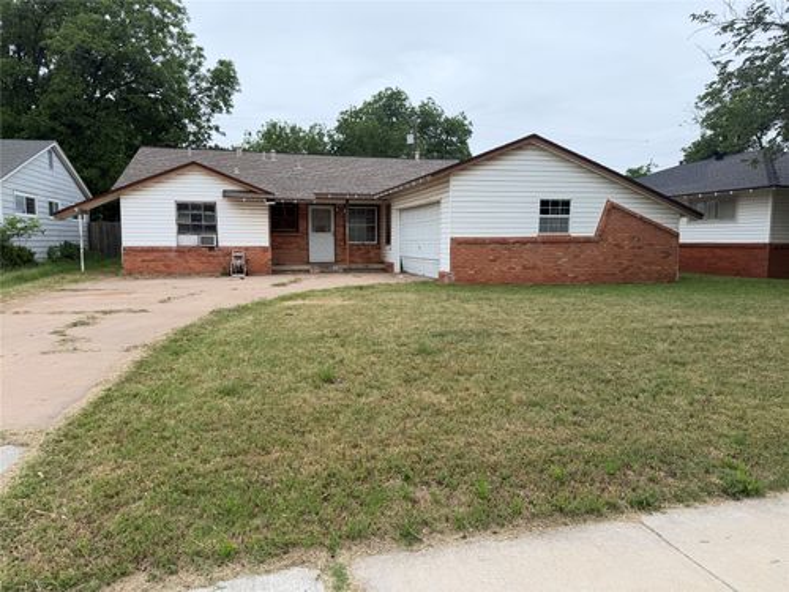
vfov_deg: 56.8
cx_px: 394
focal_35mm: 24
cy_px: 296
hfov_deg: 71.6
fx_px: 547
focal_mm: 6.76
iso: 80
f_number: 1.78
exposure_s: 1/1106
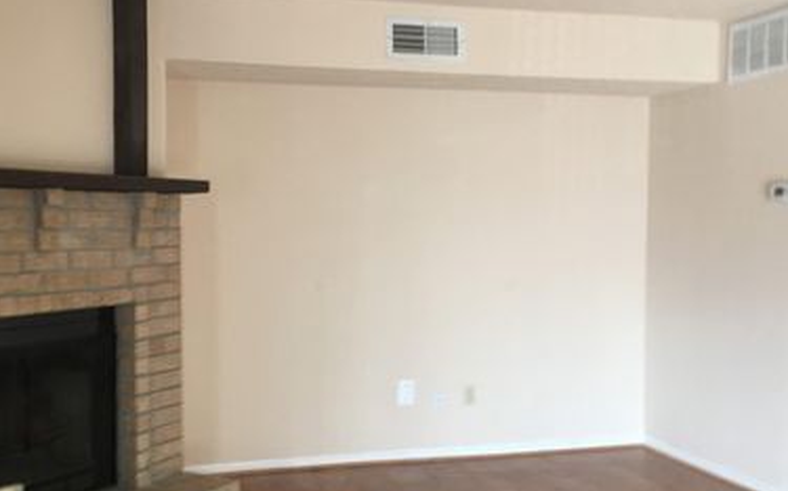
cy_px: 282
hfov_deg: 48.1
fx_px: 880
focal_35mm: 41
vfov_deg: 31.2
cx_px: 340
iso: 50
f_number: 2.2
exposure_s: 1/17
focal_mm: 4.15
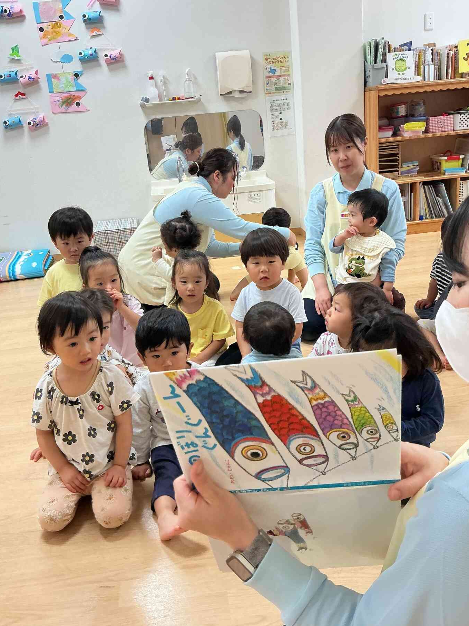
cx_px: 229
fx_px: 578
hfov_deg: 44.1
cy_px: 295
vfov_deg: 56.8
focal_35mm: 32
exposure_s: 1/120
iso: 64
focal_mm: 3
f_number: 1.8
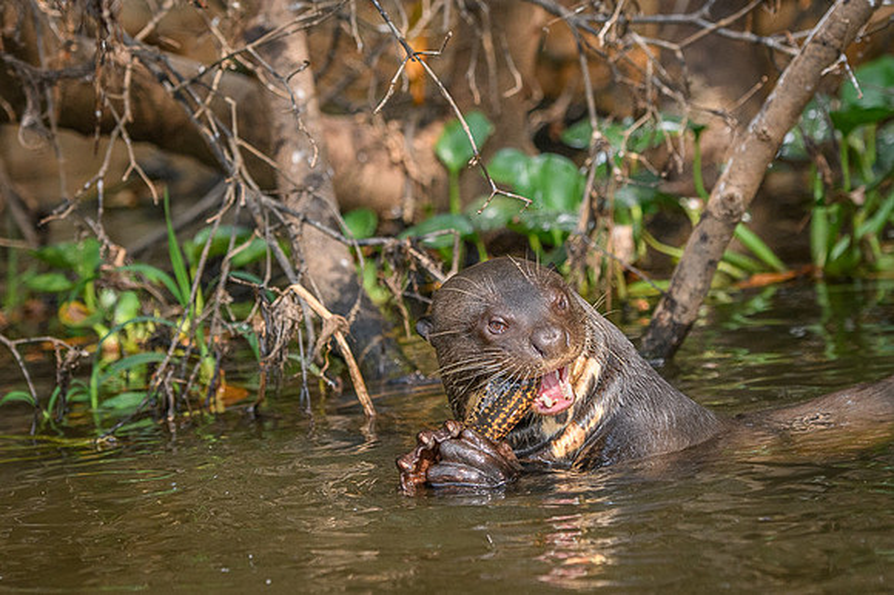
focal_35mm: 168
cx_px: 480
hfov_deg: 12.2
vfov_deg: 8.1
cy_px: 204
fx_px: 4174
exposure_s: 1/2500
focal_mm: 110
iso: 2500
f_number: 4
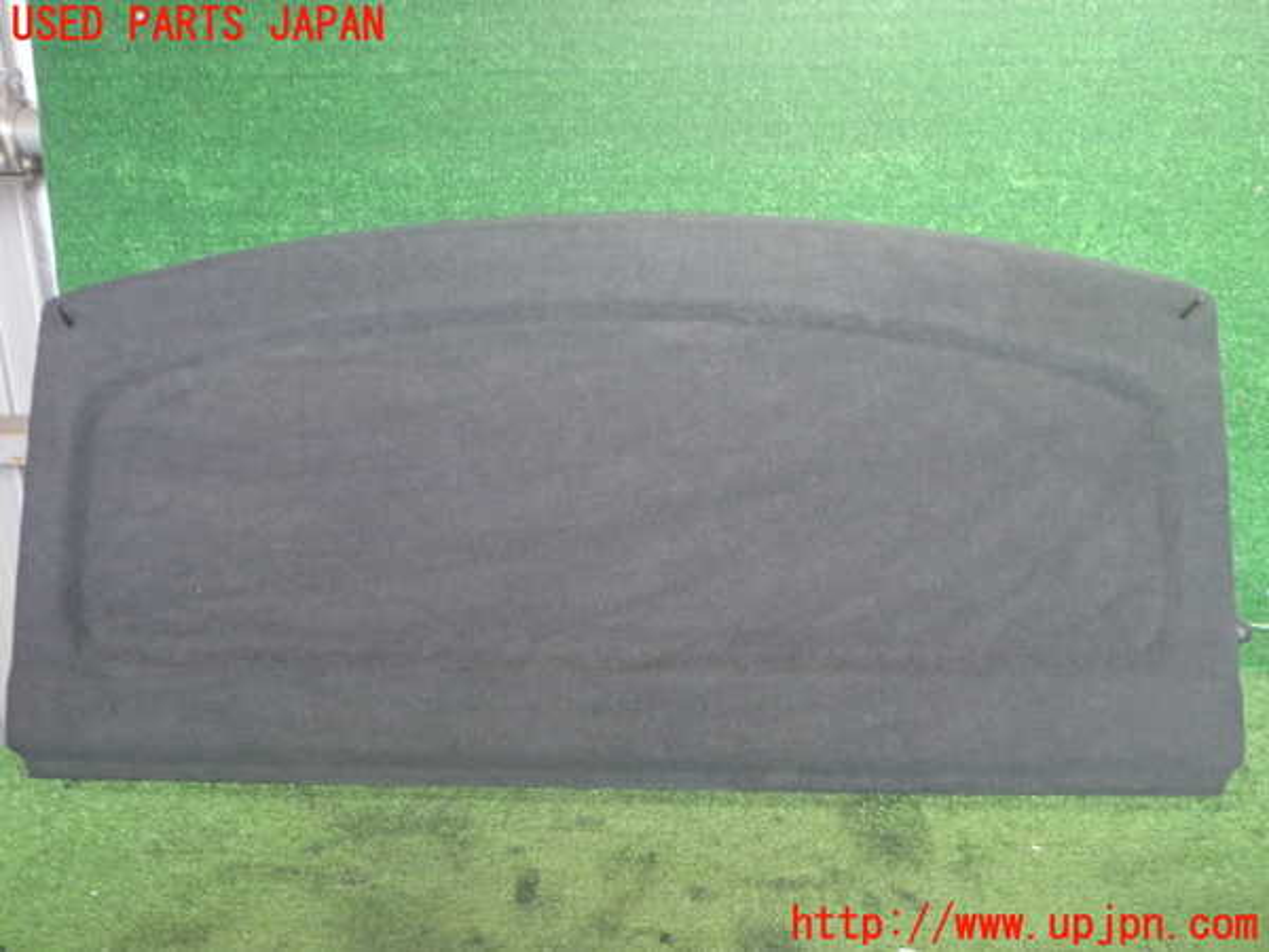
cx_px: 634
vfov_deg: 46.8
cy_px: 476
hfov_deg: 60.0
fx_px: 1100
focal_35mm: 30
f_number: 2.3
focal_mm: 5.4
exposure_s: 1/30
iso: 320
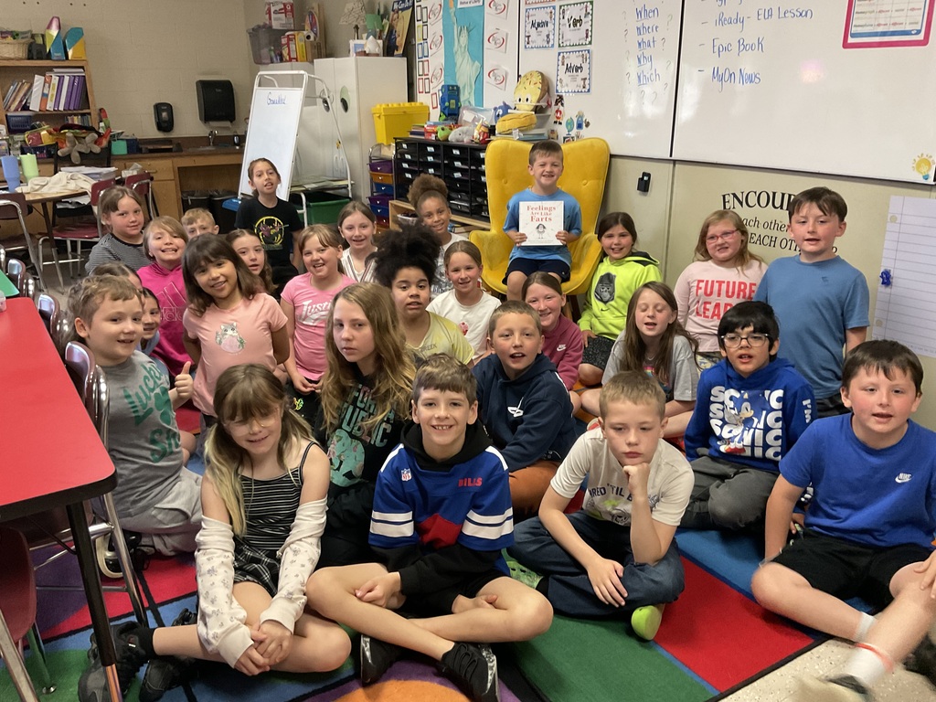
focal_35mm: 29
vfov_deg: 48.2
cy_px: 351
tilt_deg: -18.9
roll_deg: -0.3
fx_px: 784
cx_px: 468
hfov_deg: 61.7
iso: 250
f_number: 1.8
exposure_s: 1/40
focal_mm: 3
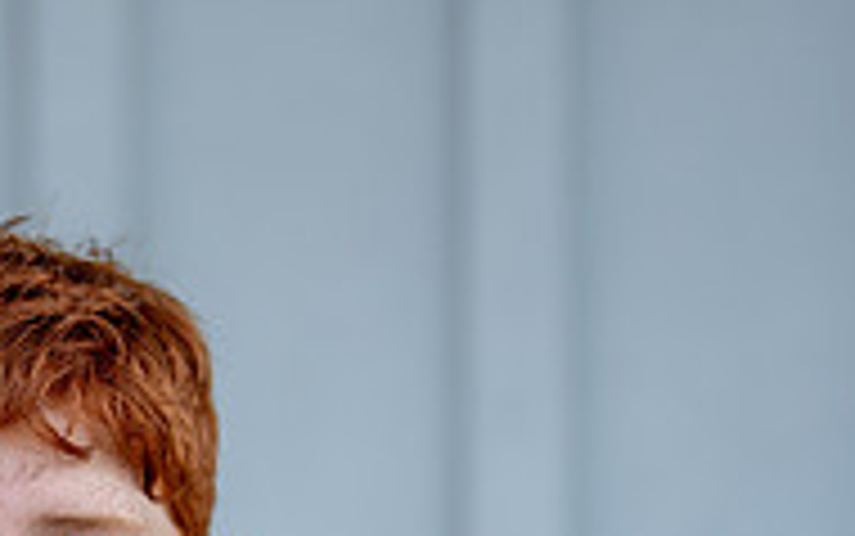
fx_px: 4220
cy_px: 895
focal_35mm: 181
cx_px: 45
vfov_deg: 7.1
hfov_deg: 11.5
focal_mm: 50
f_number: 1.2
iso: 100
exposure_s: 1/2000
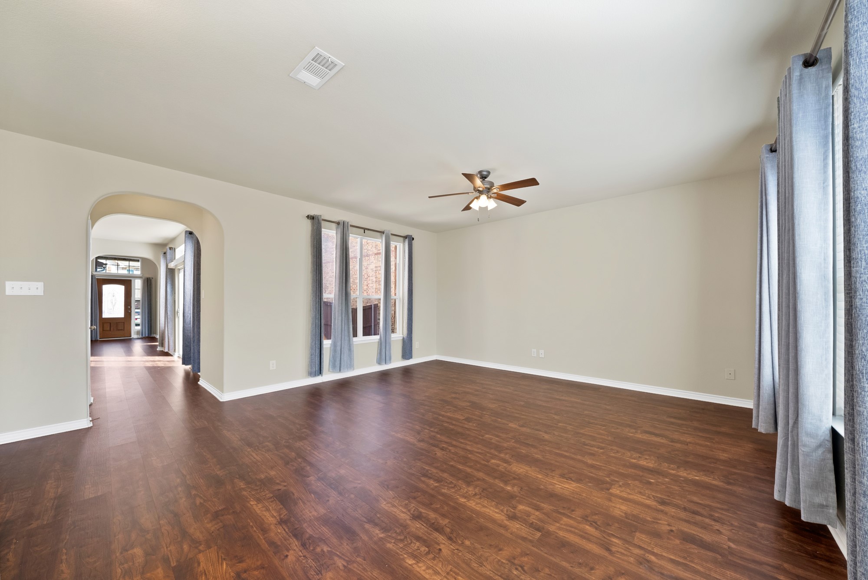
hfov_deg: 112.6
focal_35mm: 12
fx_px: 289
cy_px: 290
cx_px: 434
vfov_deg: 90.1
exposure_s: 1/8
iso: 640
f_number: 9
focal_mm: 12
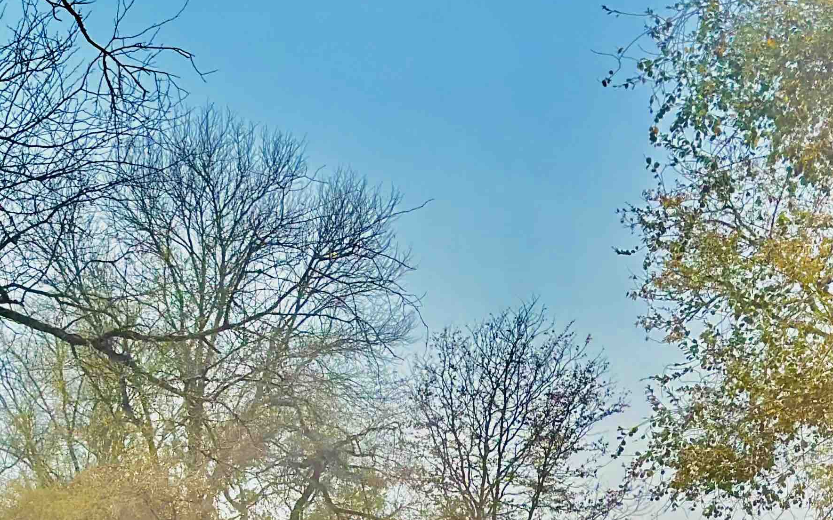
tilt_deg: +3.6
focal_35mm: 116
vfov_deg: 11.0
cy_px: 663
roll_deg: -1.9
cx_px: 120
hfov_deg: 17.8
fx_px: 2633
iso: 80
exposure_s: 1/6623
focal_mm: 6.86
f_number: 1.78
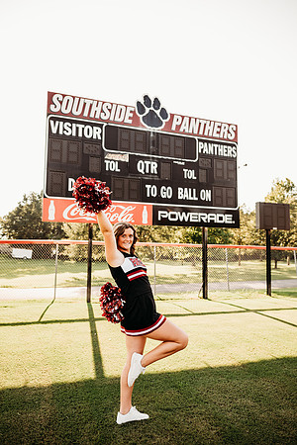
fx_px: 297
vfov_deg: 73.7
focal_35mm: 24
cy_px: 222
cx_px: 148
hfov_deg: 53.1
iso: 200
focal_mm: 24
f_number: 2.8
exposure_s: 1/640
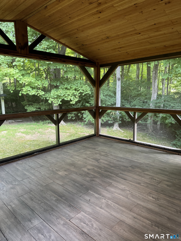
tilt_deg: -8.3
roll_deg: +1.3
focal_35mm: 24
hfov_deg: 56.8
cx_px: 90
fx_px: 167
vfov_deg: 71.6
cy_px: 120
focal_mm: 6.76
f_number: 1.78
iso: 320
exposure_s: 1/60
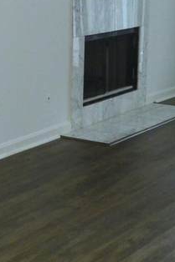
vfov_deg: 18.6
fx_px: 803
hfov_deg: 12.4
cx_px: 144
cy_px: 124
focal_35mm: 110
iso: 400
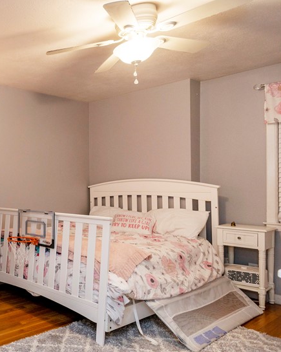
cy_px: 182
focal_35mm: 30
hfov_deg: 35.9
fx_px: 312
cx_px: -68
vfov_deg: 58.8
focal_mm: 16
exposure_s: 1/13
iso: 320
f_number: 6.3
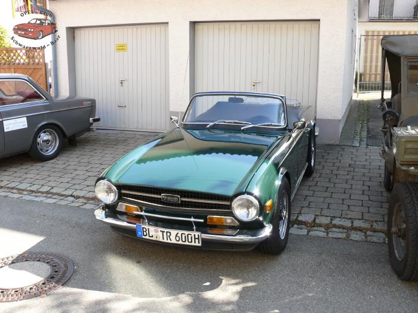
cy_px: 156
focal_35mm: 35
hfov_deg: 52.6
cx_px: 209
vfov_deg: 40.7
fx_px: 423
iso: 100
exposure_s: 1/125
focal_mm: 7.4
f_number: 4
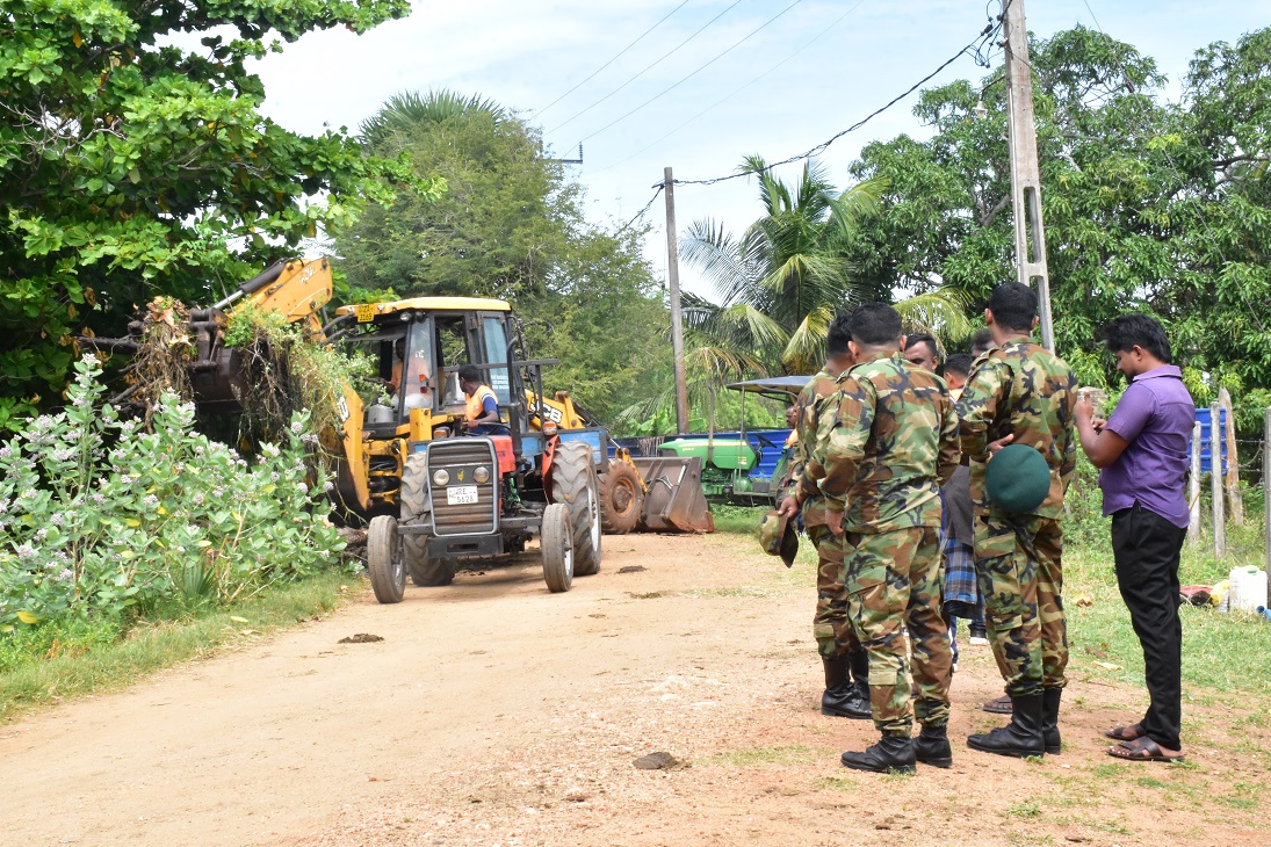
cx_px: 656
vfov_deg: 23.6
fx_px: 2032
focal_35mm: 58
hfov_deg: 34.7
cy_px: 442
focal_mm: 35
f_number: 29
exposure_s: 1/200
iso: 2000
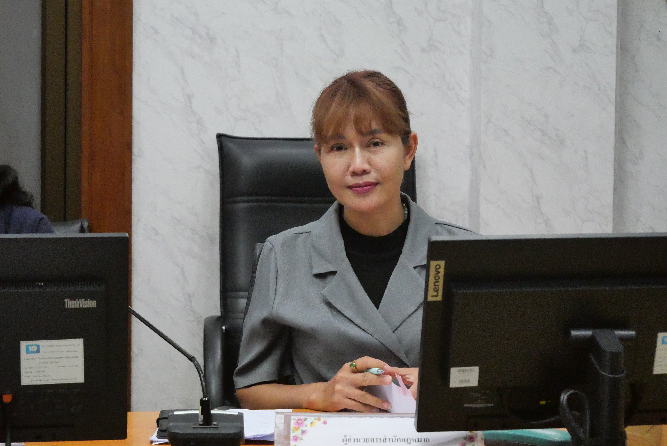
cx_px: 334
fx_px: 1909
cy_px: 223
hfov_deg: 19.8
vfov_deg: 13.3
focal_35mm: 103
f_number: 5.6
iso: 6400
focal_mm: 50
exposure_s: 1/160
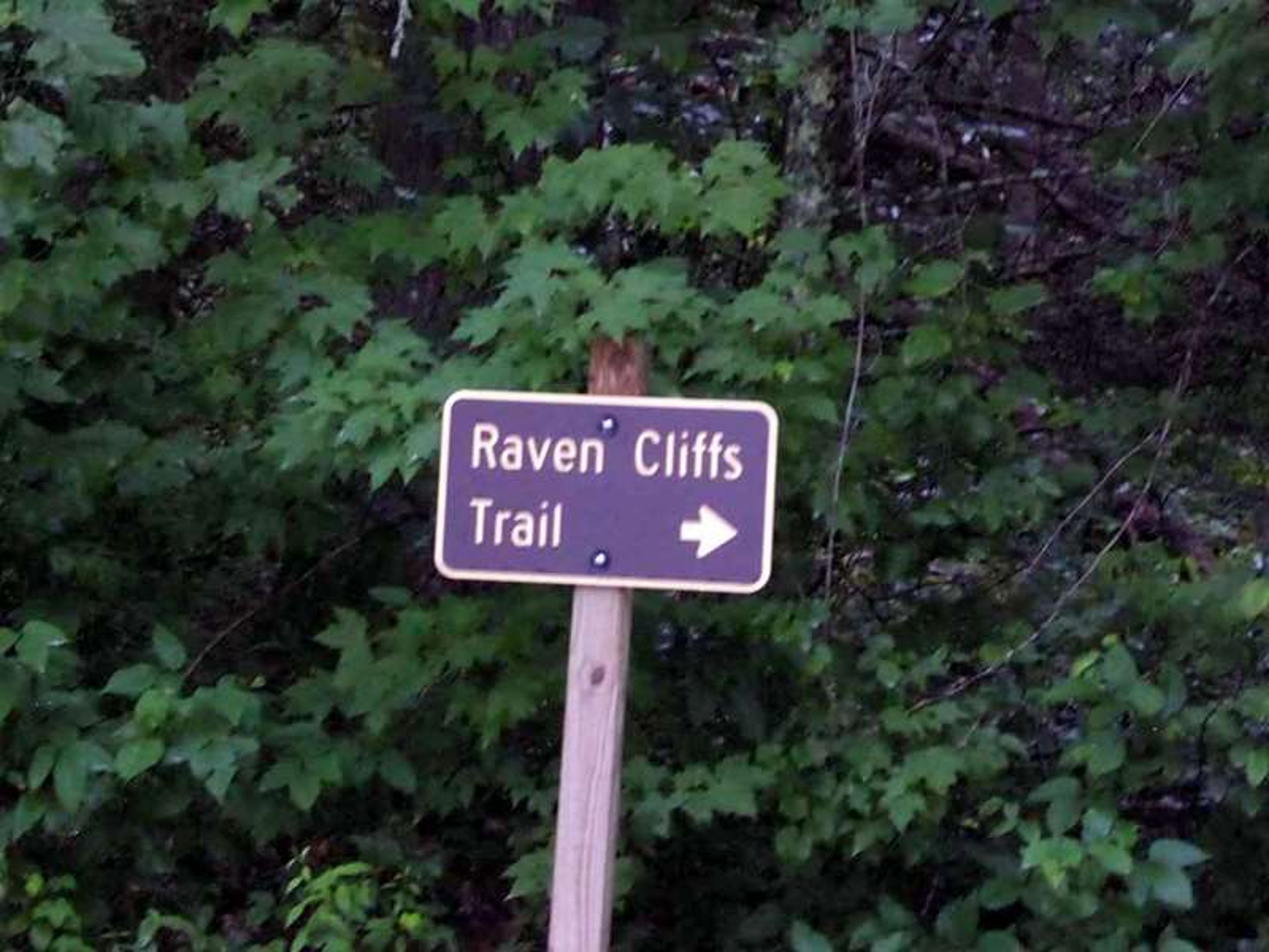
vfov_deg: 14.0
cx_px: 634
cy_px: 476
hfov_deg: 18.5
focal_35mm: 106
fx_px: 3886
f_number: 5.1
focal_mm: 19
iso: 1600
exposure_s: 1/60
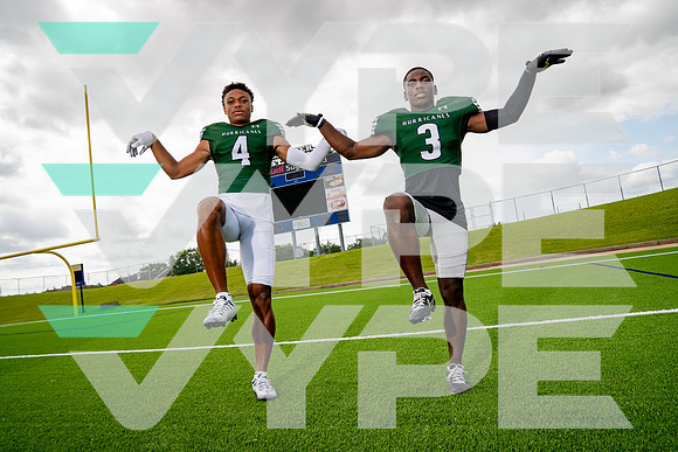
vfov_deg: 53.2
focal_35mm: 24
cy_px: 226
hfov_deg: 73.7
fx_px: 452
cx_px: 339
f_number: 8
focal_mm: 24
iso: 200
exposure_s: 1/250
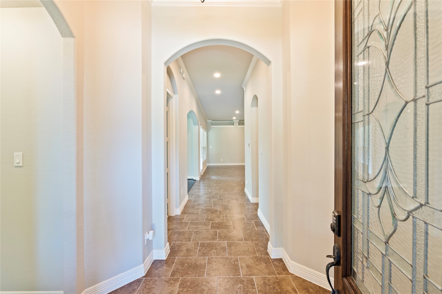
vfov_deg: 73.7
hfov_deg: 96.8
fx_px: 196
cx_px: 221
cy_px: 147
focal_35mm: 16
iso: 125
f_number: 6.3
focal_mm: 16
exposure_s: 1/1.67
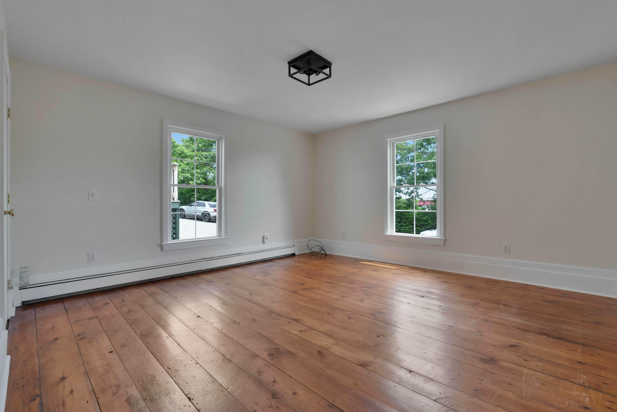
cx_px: 308
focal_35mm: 16
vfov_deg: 73.8
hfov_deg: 96.7
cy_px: 206
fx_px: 274
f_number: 8
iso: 800
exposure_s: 1/500
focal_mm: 16
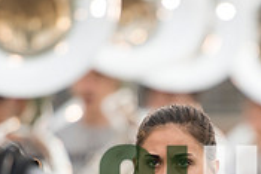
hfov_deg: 3.1
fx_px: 4818
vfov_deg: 2.1
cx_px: 212
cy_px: 215
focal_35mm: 664
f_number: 2.8
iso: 1000
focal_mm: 200
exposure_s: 1/1250
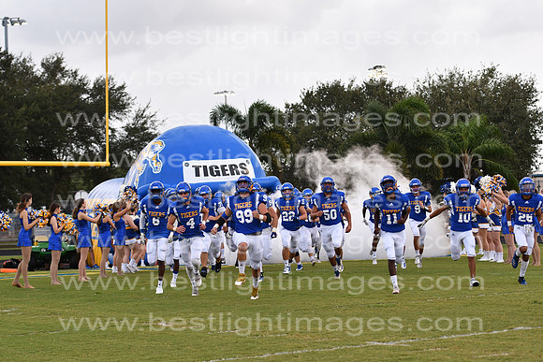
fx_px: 1584
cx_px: 272
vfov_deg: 13.0
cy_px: 181
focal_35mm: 105
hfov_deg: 19.5
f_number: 3.2
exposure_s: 1/1250
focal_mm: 70
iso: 800
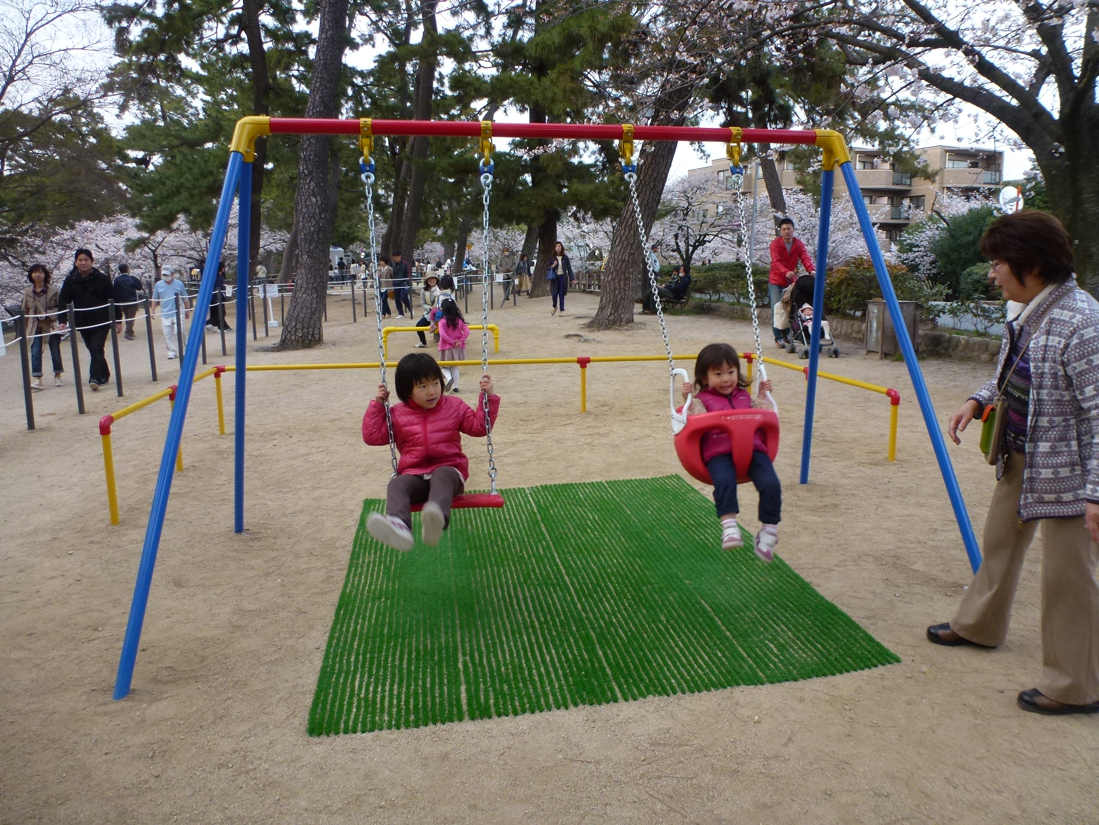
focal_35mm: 24
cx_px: 550
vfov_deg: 56.8
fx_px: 762
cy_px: 412
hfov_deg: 71.6
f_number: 3.3
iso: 125
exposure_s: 1/60
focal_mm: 4.3
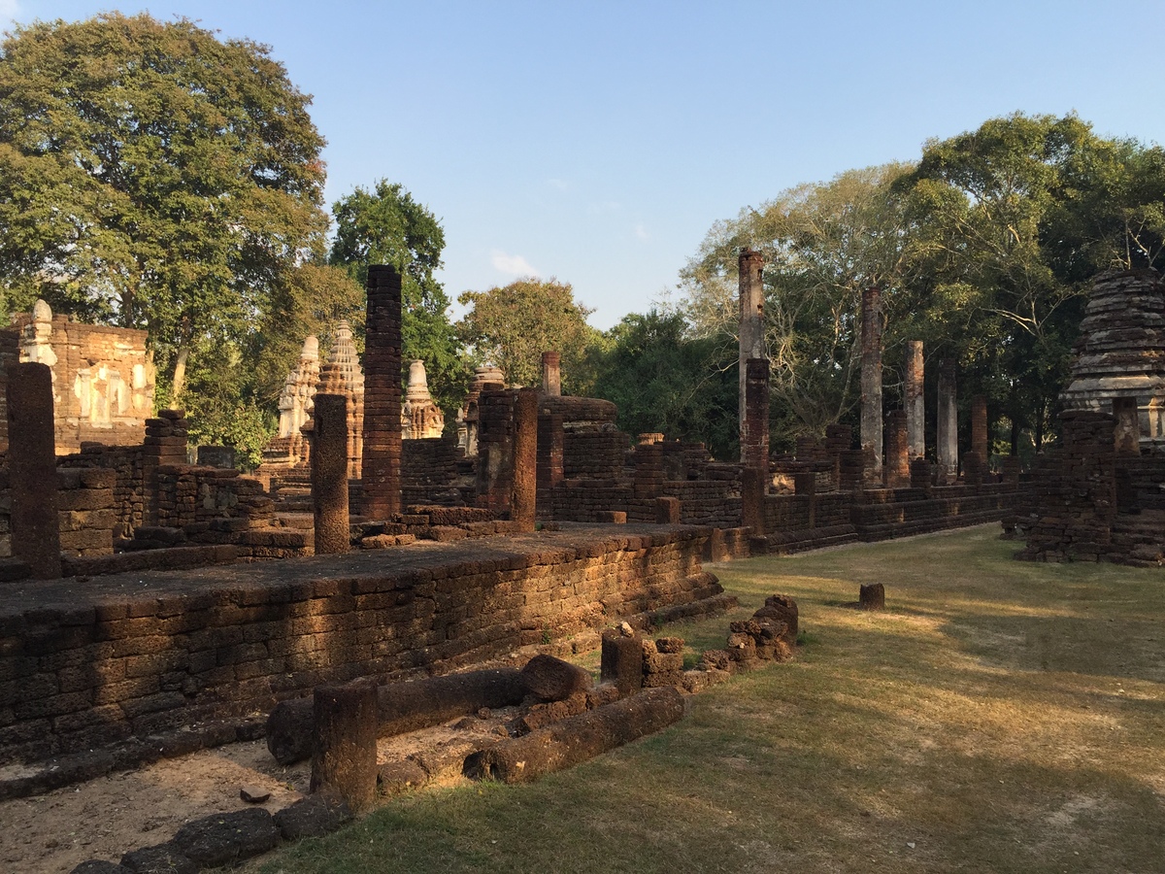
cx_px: 582
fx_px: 976
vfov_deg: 48.2
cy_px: 437
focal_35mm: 29
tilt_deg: +1.4
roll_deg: -0.6
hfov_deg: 61.7
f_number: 2.2
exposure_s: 1/842
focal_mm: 4.15
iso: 32
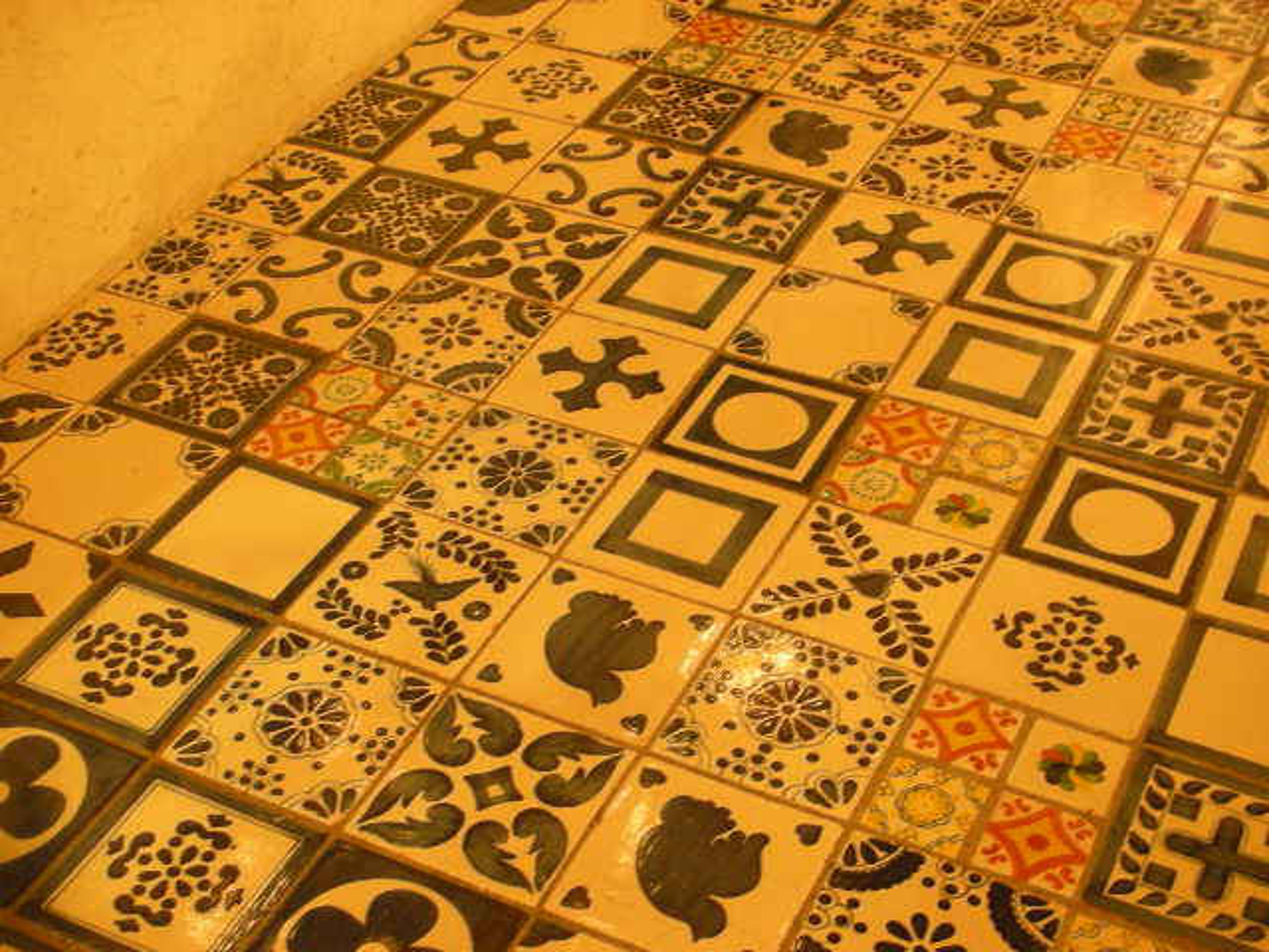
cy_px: 476
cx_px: 634
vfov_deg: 27.5
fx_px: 1943
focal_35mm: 53
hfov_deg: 36.2
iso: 164
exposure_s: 1/4.3
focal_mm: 8.8
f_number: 3.7
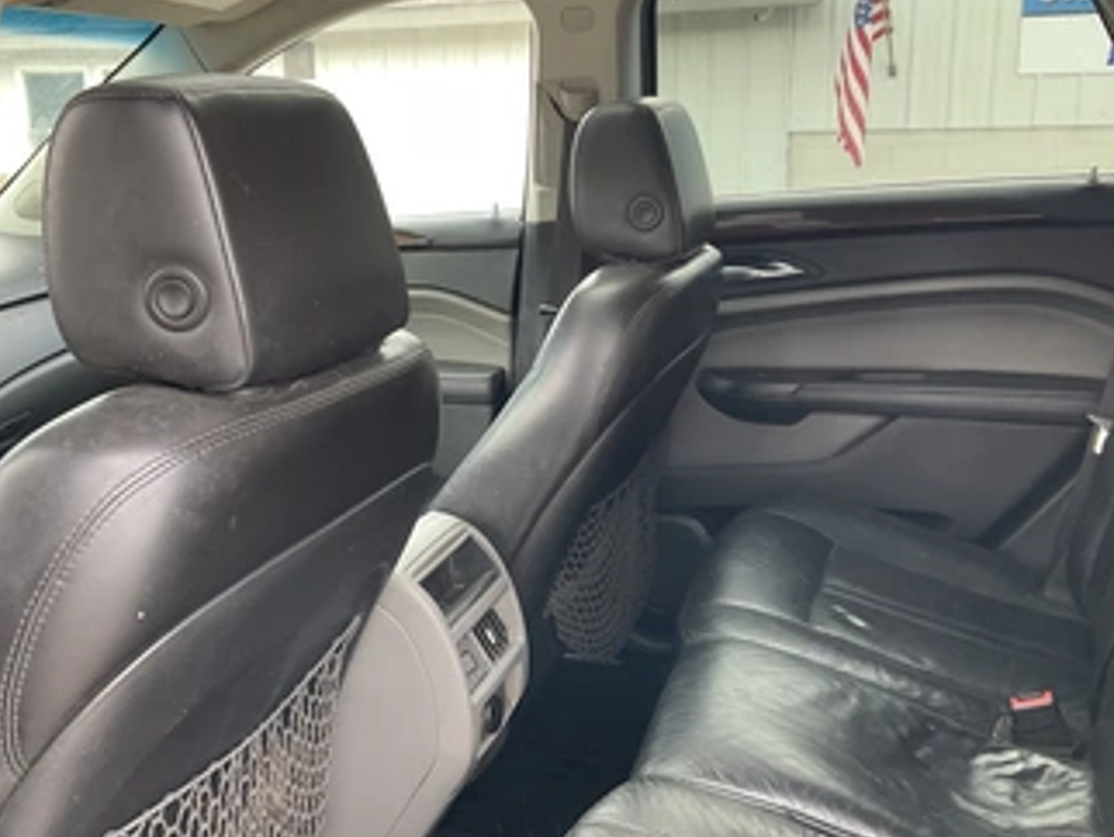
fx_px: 1159
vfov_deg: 39.7
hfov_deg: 51.3
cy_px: 415
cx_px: 533
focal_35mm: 36
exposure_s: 1/112
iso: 64
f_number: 1.8
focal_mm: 3
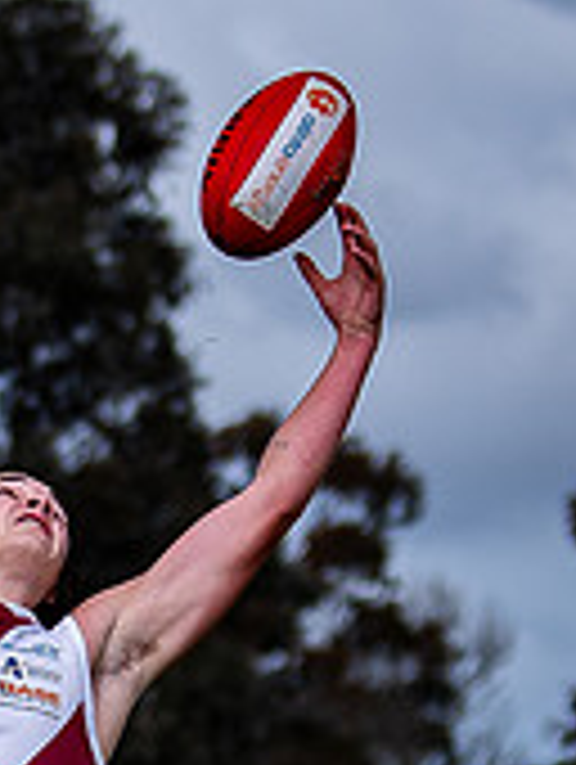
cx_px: -63
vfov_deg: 3.3
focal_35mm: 593
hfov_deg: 2.5
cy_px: 1024
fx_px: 13124
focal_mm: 70
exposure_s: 1/2000
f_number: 2.8
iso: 100
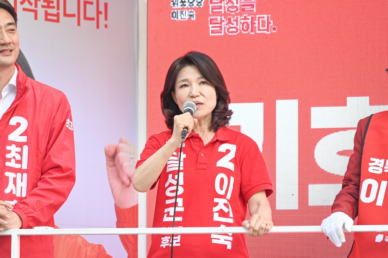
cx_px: 194
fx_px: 1885
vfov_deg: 7.8
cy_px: 129
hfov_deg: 11.8
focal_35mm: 175
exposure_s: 1/125
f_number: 4
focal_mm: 175
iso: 160
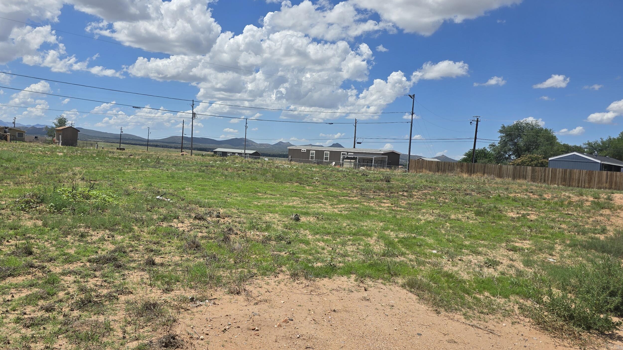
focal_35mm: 30
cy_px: 178
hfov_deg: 63.9
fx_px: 496
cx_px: 262
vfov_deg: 38.9
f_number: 1.7
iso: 12
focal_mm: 6.3
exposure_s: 1/1339
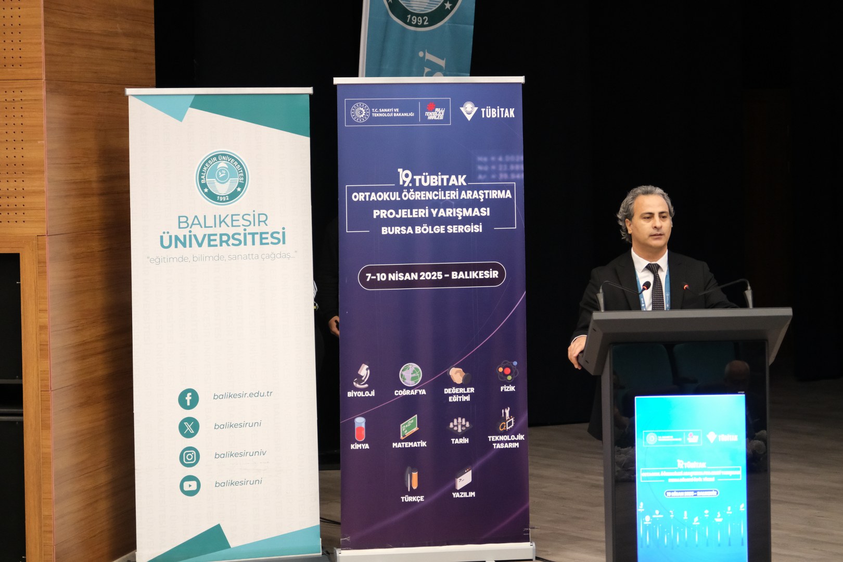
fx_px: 2459
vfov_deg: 13.0
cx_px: 422
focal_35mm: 105
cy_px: 281
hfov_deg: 19.5
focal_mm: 69.8
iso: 4000
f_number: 4
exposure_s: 1/100
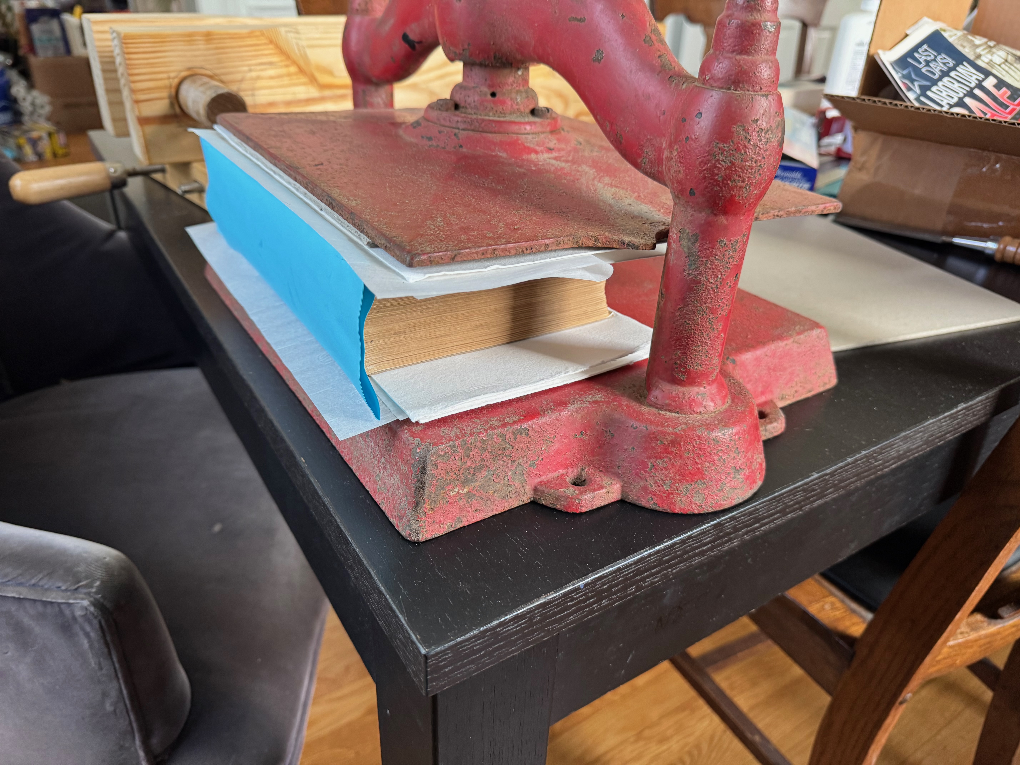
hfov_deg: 71.6
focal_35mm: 24
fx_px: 707
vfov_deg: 56.8
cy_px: 382
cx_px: 510
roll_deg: -1.9
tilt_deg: -30.8
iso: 250
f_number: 1.78
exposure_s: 1/60
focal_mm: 6.76
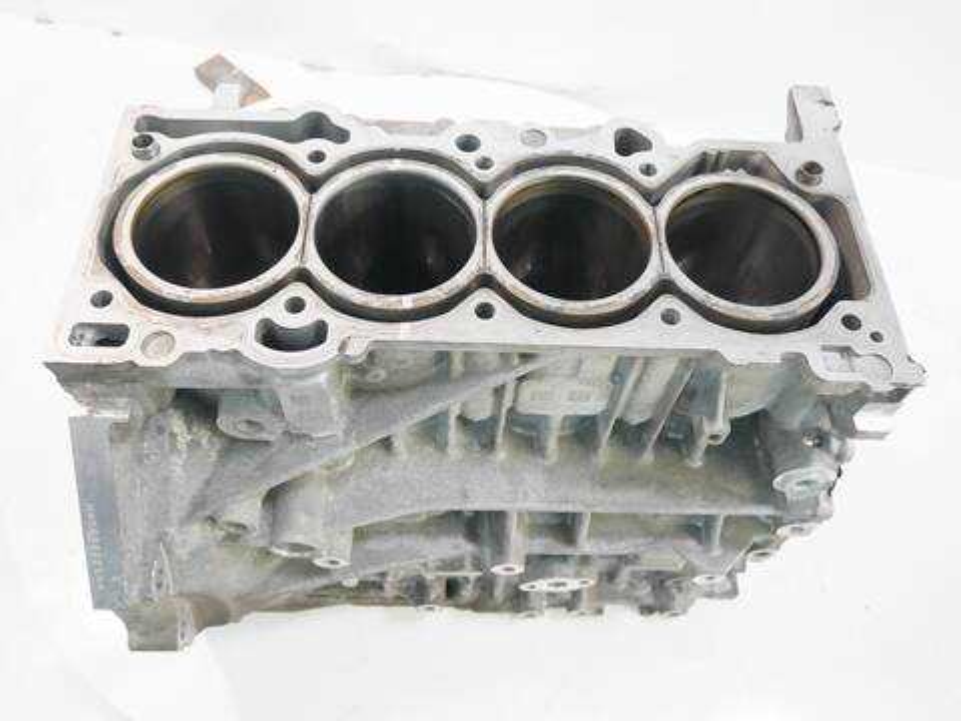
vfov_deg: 46.8
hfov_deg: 60.0
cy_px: 360
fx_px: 833
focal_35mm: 30
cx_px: 480
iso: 500
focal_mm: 15
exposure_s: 1/60
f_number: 3.7
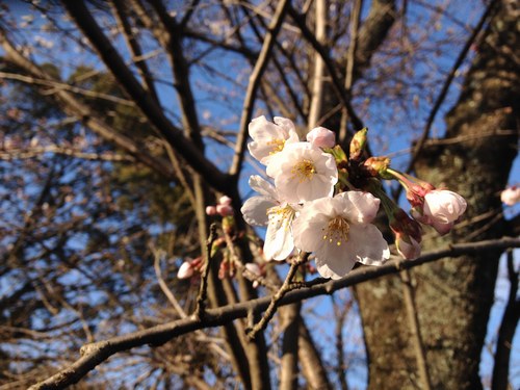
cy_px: 195
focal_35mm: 35
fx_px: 526
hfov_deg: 52.6
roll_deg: -2.8
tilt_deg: +32.7
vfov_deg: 40.7
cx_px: 260
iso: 50
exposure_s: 1/1200
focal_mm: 4.28
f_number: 2.4
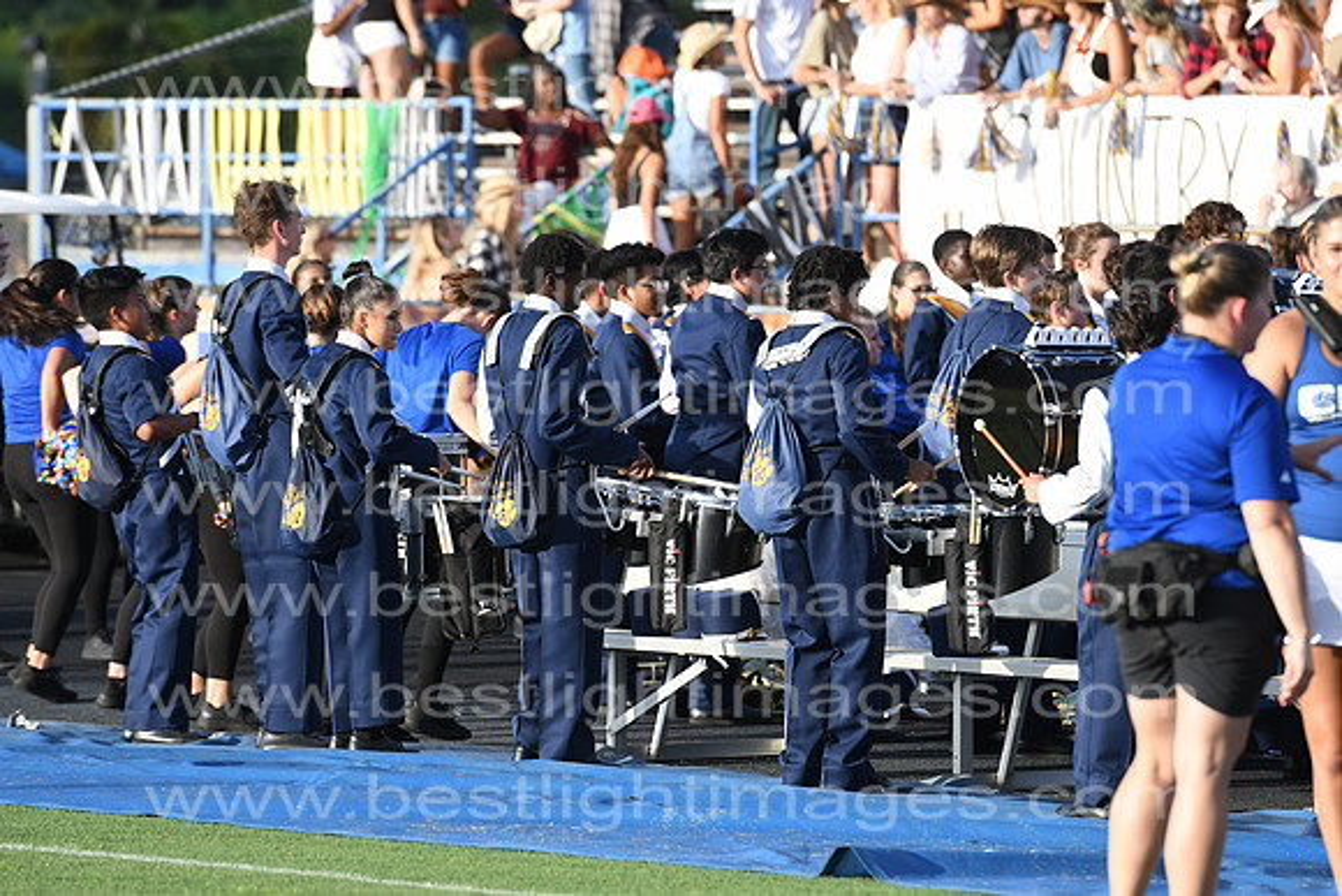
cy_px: 448
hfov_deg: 6.9
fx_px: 11185
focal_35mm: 300
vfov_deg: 4.6
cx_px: 671
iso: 140
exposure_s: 1/640
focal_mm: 200
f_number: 5.6
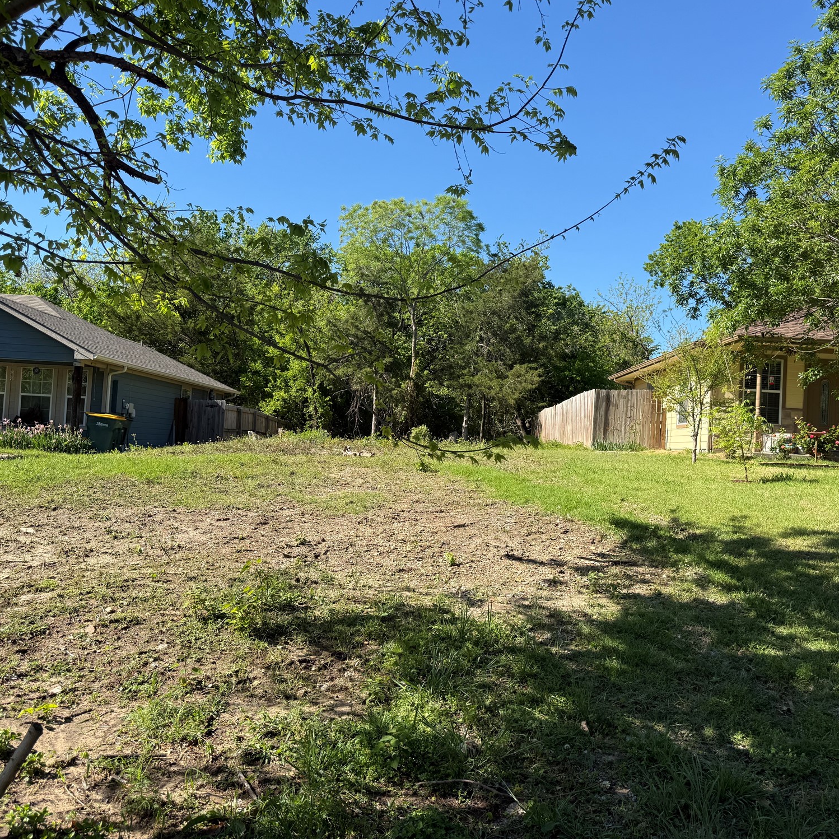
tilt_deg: +1.6
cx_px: 469
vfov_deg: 55.6
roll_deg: -3.1
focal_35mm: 29
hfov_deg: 55.5
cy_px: 415
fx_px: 795
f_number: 1.78
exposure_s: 1/2299
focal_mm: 6.76
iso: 80
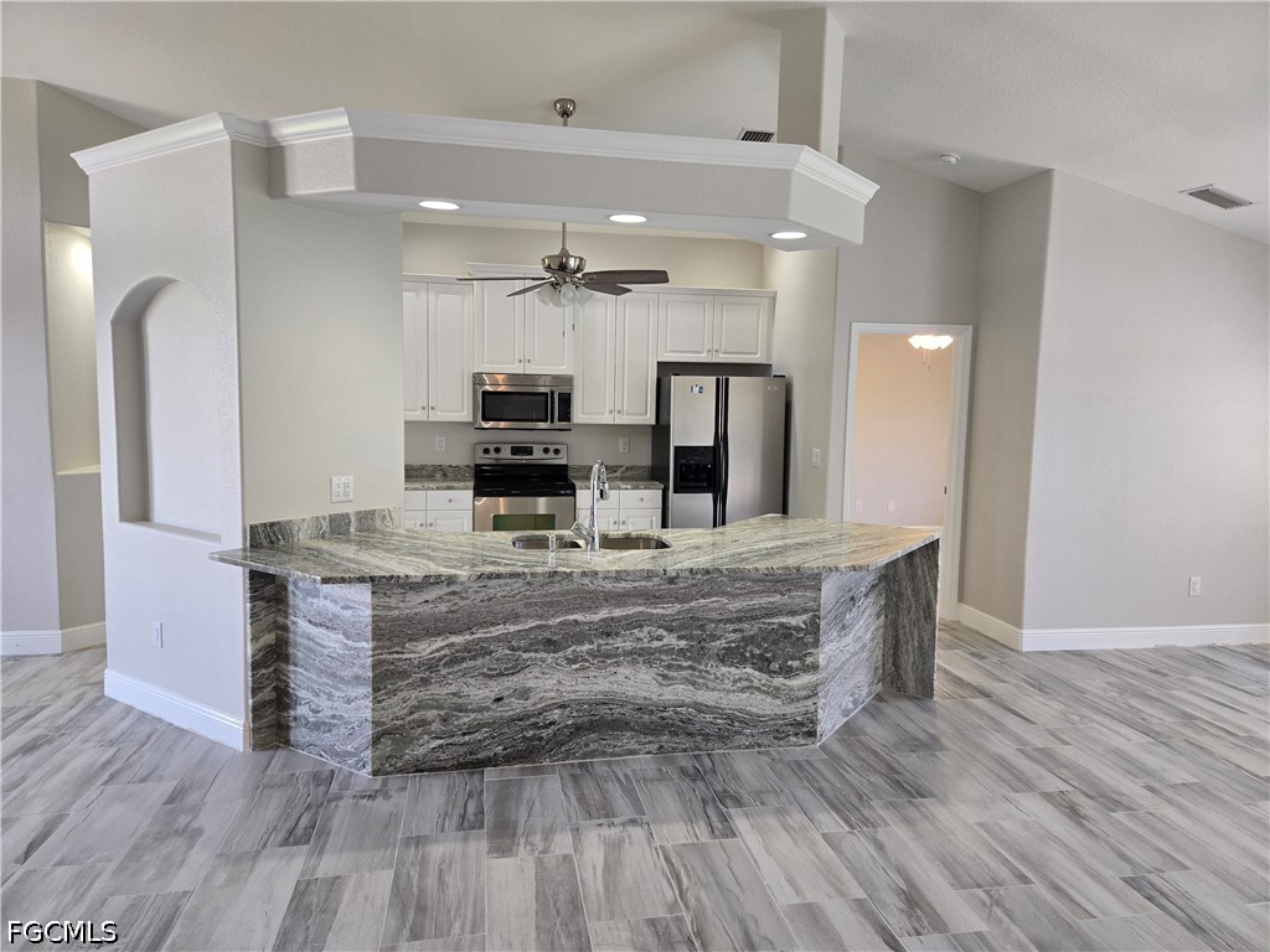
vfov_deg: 58.9
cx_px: 635
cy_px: 476
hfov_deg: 73.9
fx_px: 844
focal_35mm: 23
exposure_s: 1/60
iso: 50
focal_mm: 5.4
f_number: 1.8
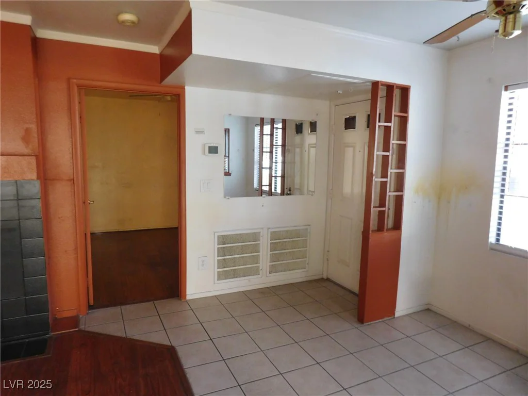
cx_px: 264
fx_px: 351
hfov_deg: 73.9
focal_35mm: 23
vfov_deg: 58.9
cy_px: 198
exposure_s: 1/10
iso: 400
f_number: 3
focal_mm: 4
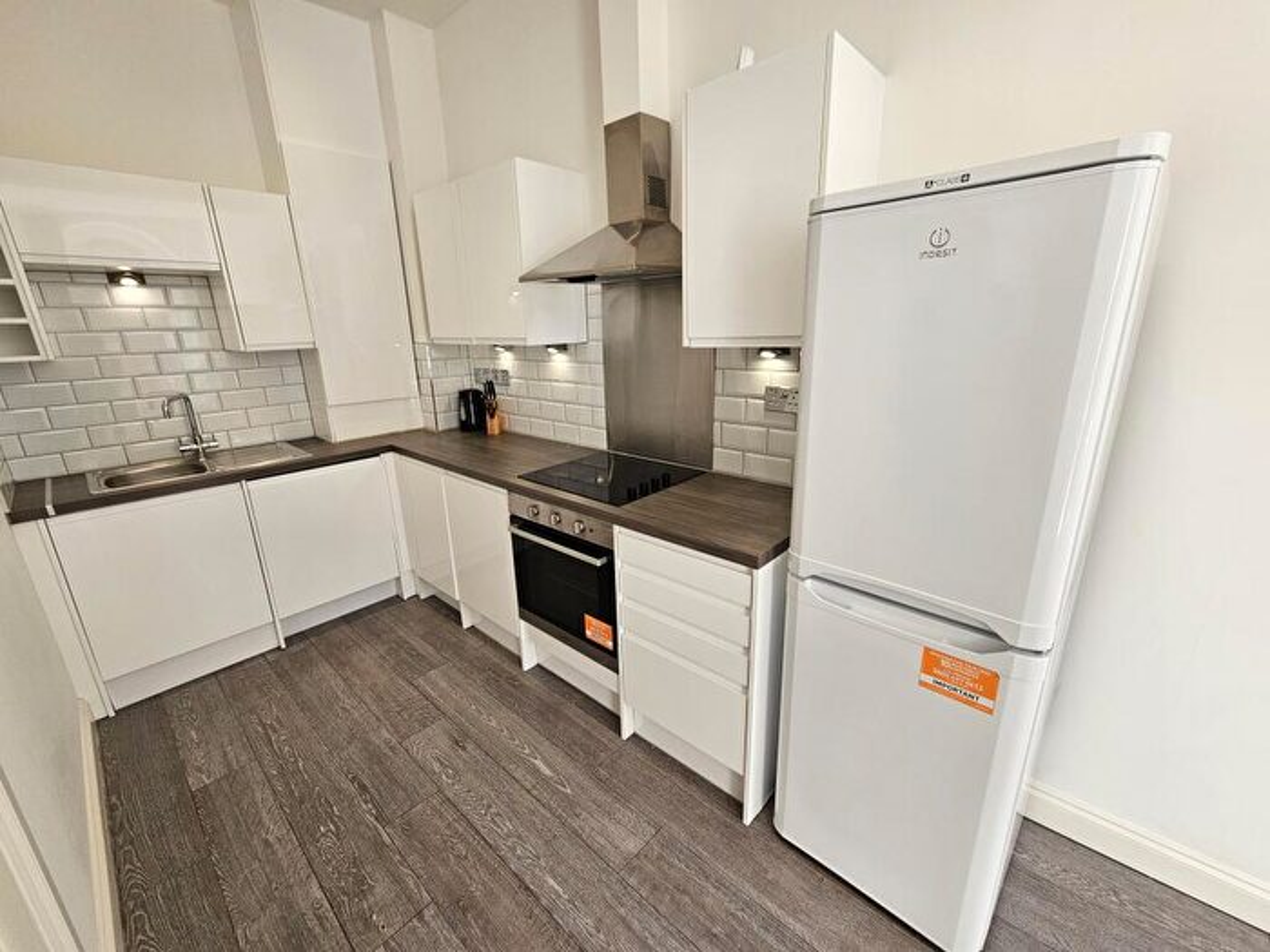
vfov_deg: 89.9
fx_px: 477
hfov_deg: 106.2
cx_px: 635
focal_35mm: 13
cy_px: 476
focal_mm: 2.2
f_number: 2.2
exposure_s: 1/190
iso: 100
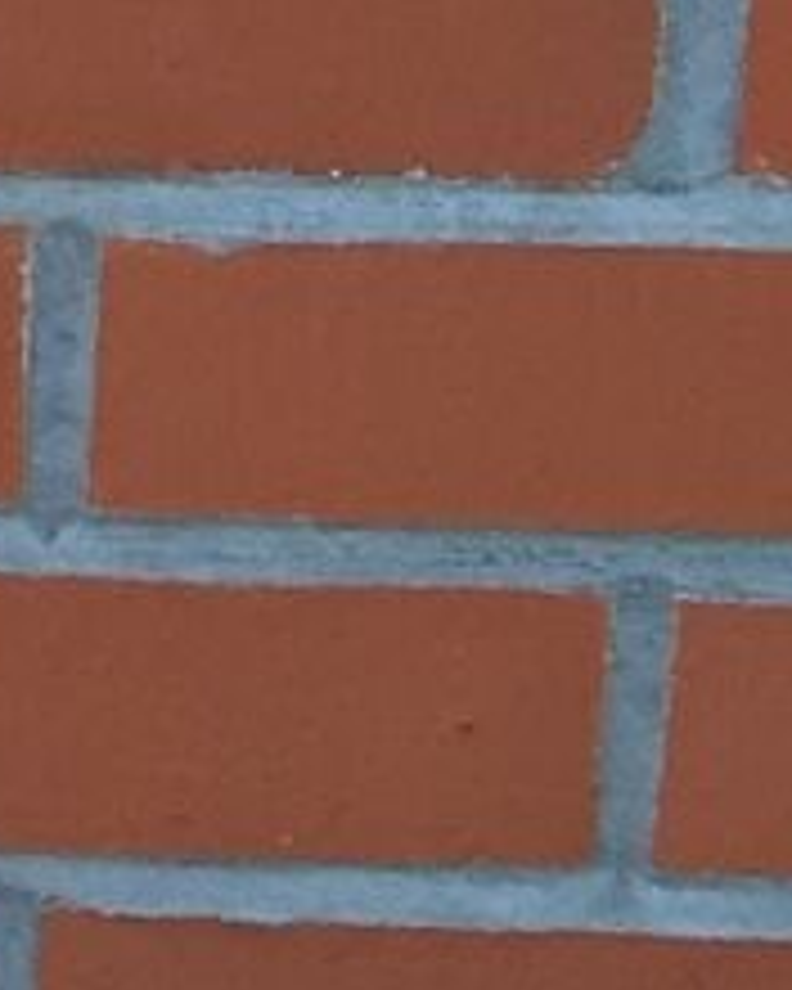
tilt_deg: -20.6
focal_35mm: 210
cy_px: -1251
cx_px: -2876
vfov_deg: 8.5
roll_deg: +4.1
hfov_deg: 5.7
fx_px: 6153
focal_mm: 4.15
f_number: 2.2
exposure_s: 1/208
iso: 32
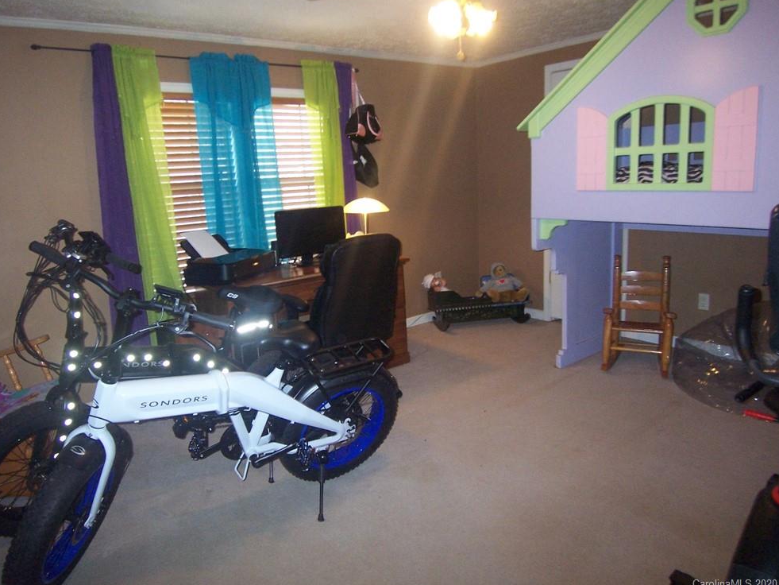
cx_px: 377
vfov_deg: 56.8
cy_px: 286
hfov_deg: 71.6
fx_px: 540
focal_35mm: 24
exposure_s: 1/30
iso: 200
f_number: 2.8
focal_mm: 3.8
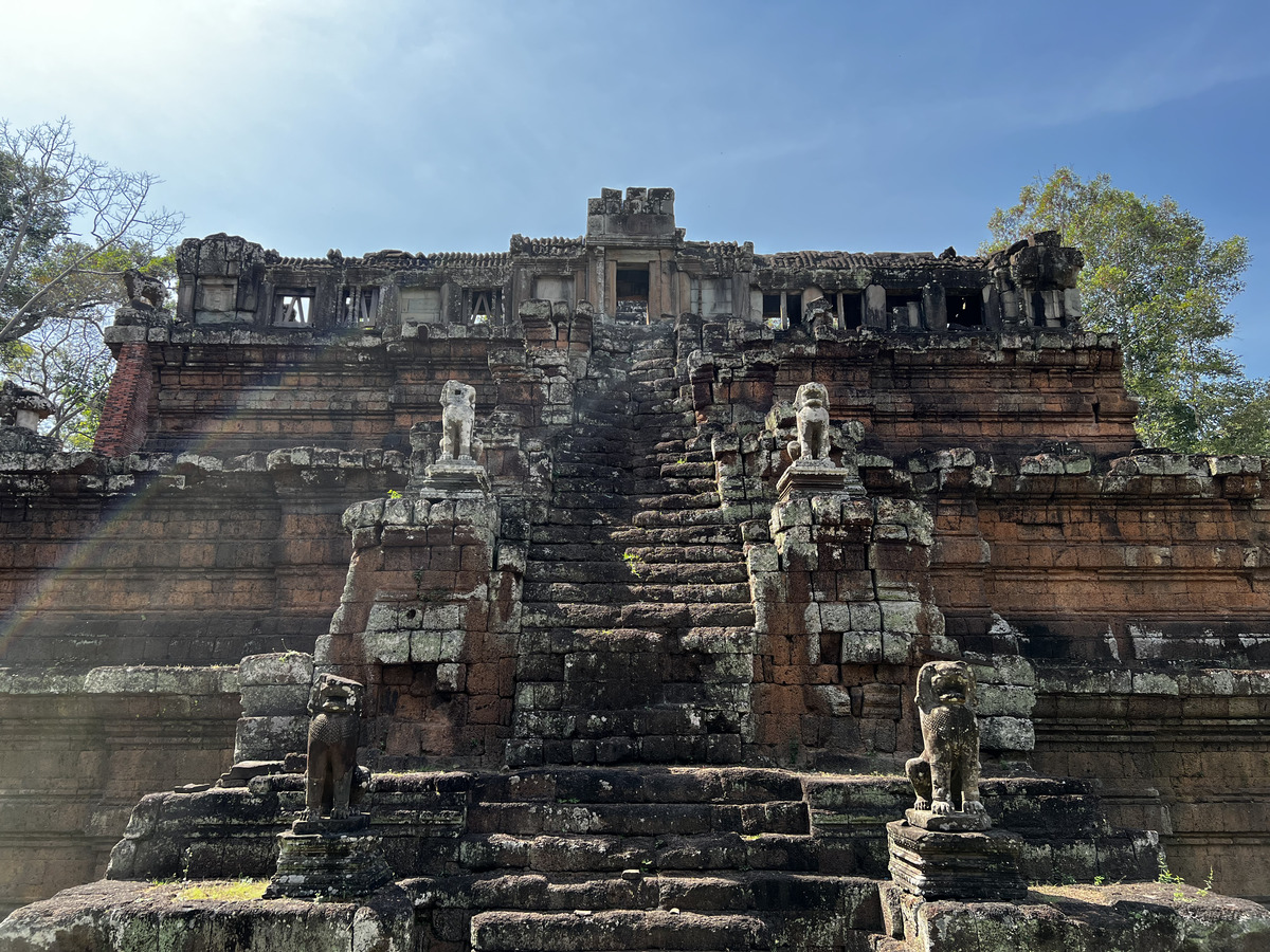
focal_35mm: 26
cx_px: 635
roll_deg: +0.1
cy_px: 476
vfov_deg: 53.1
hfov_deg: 67.3
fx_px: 954
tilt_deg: +14.9
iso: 50
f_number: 1.5
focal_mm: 5.7
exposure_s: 1/1412
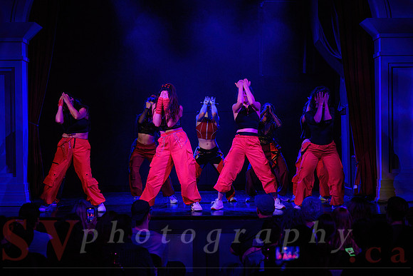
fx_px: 1115
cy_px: 139
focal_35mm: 97
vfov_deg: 14.1
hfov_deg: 21.0
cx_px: 200
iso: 1600
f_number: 2.8
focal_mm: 92
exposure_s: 1/200
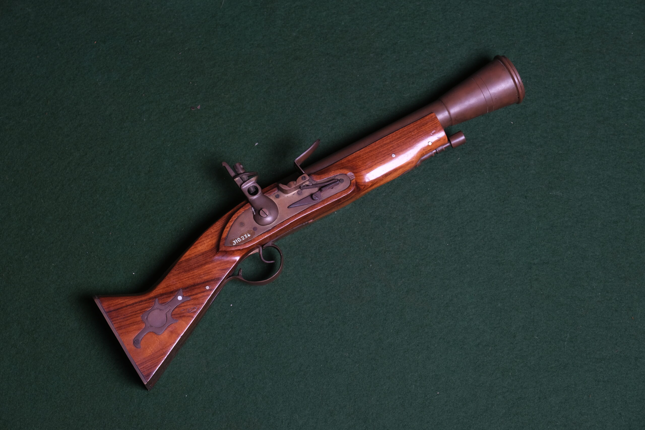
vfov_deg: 16.5
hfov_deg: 24.5
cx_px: 322
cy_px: 215
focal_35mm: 83
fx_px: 1487
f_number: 5.6
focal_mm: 55
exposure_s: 1/160
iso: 320
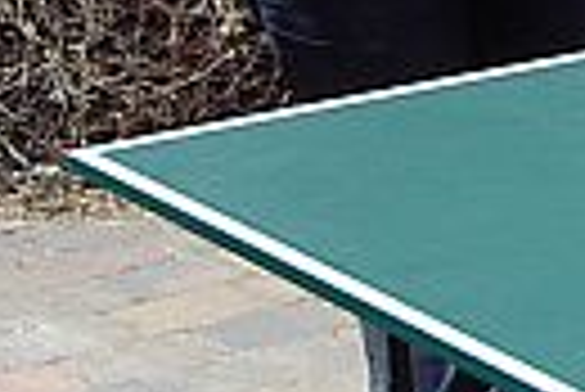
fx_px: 3156
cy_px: -86
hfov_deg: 10.0
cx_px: 1053
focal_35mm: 194
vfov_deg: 7.0
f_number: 4.8
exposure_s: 1/250
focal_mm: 5.8
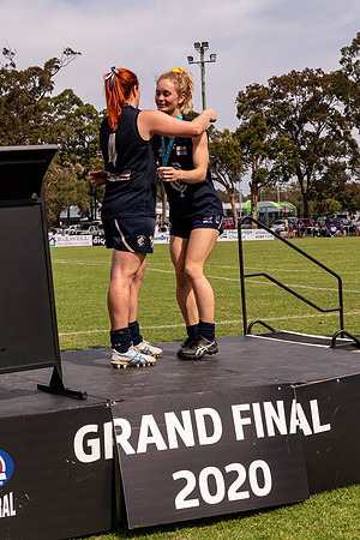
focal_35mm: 69
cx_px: 136
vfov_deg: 29.2
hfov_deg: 19.7
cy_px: 256
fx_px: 1035
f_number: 8
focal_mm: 28
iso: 200
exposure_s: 1/640
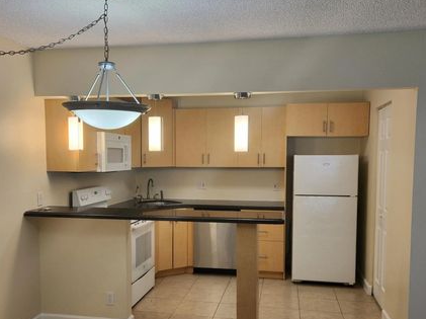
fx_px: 430
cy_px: 188
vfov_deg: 40.5
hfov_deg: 52.6
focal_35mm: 35
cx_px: 192
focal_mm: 5.4
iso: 80
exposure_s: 1/120
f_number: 1.8
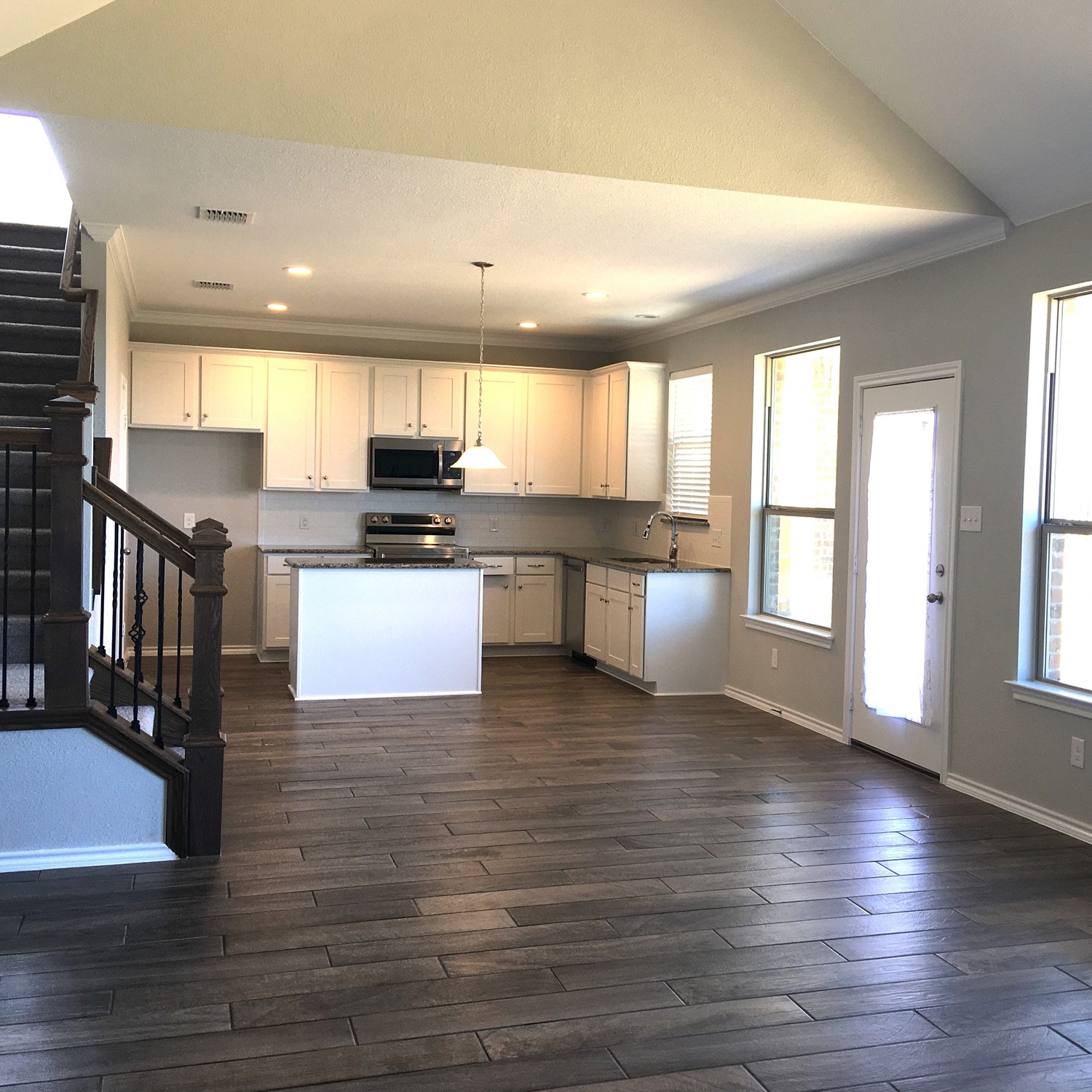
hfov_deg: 47.1
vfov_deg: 47.2
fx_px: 1249
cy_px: 537
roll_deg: -1.1
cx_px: 614
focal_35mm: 35
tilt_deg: -0.9
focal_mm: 4.15
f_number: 2.2
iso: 25
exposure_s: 1/40
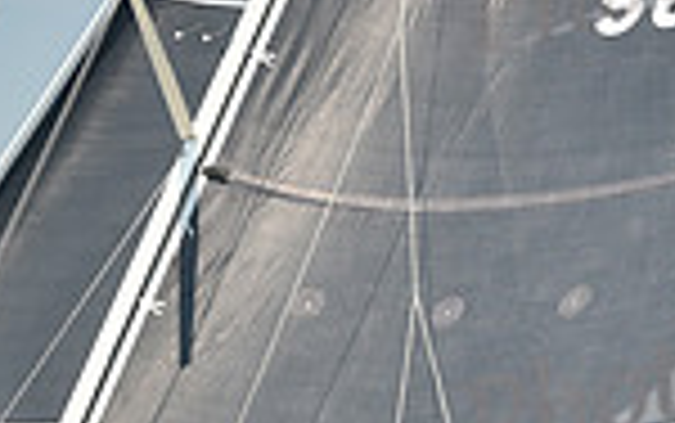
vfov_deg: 4.1
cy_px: 650
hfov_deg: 6.6
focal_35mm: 316
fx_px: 5817
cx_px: 234
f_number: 4.5
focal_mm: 80
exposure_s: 1/640
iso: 250
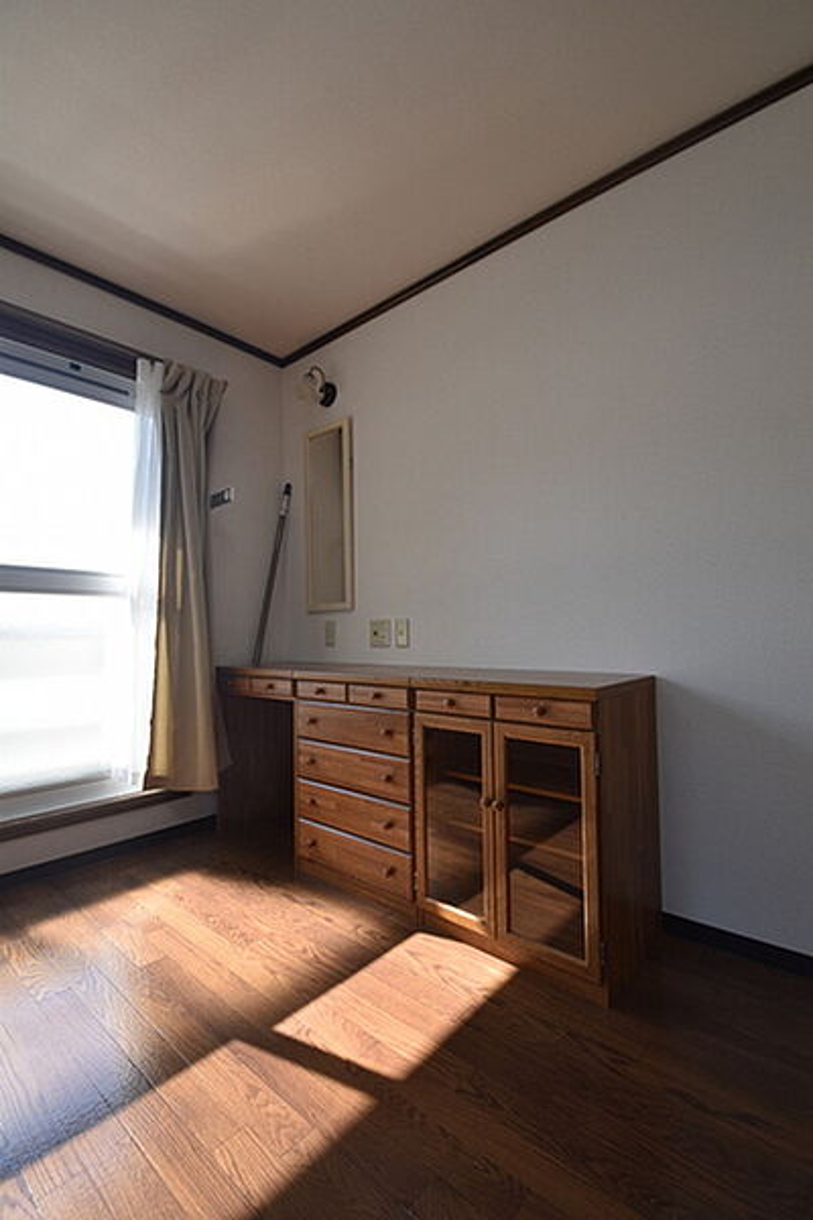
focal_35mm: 15
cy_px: 610
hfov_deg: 77.3
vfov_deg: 100.4
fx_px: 508
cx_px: 406
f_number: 5.6
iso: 220
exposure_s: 1/250
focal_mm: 10
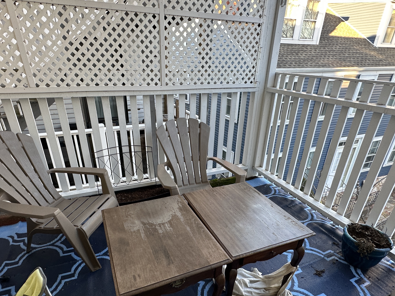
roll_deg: -2.5
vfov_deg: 62.7
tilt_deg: -29.6
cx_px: 187
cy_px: 182
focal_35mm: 21
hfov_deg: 78.9
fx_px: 240
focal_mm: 2.22
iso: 80
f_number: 2.2
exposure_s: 1/99
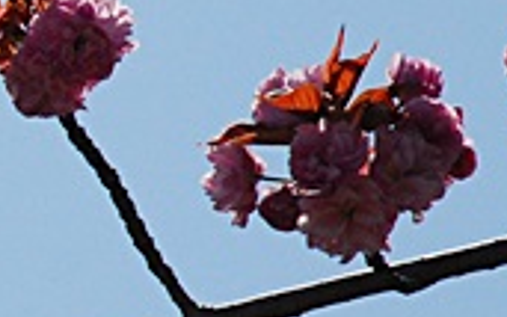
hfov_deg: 2.2
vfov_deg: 1.4
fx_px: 13385
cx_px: -213
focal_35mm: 968
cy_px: 201
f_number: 6.3
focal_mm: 135
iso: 400
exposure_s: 1/4000
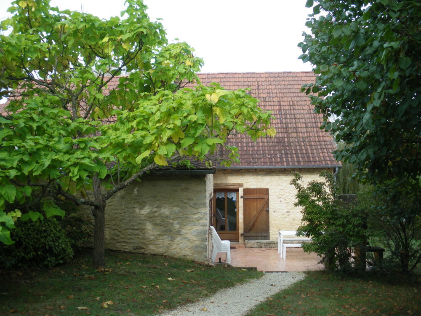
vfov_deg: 39.7
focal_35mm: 36
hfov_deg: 51.4
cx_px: 210
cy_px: 158
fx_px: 438
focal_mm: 6.3
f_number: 3.5
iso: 64
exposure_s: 1/200
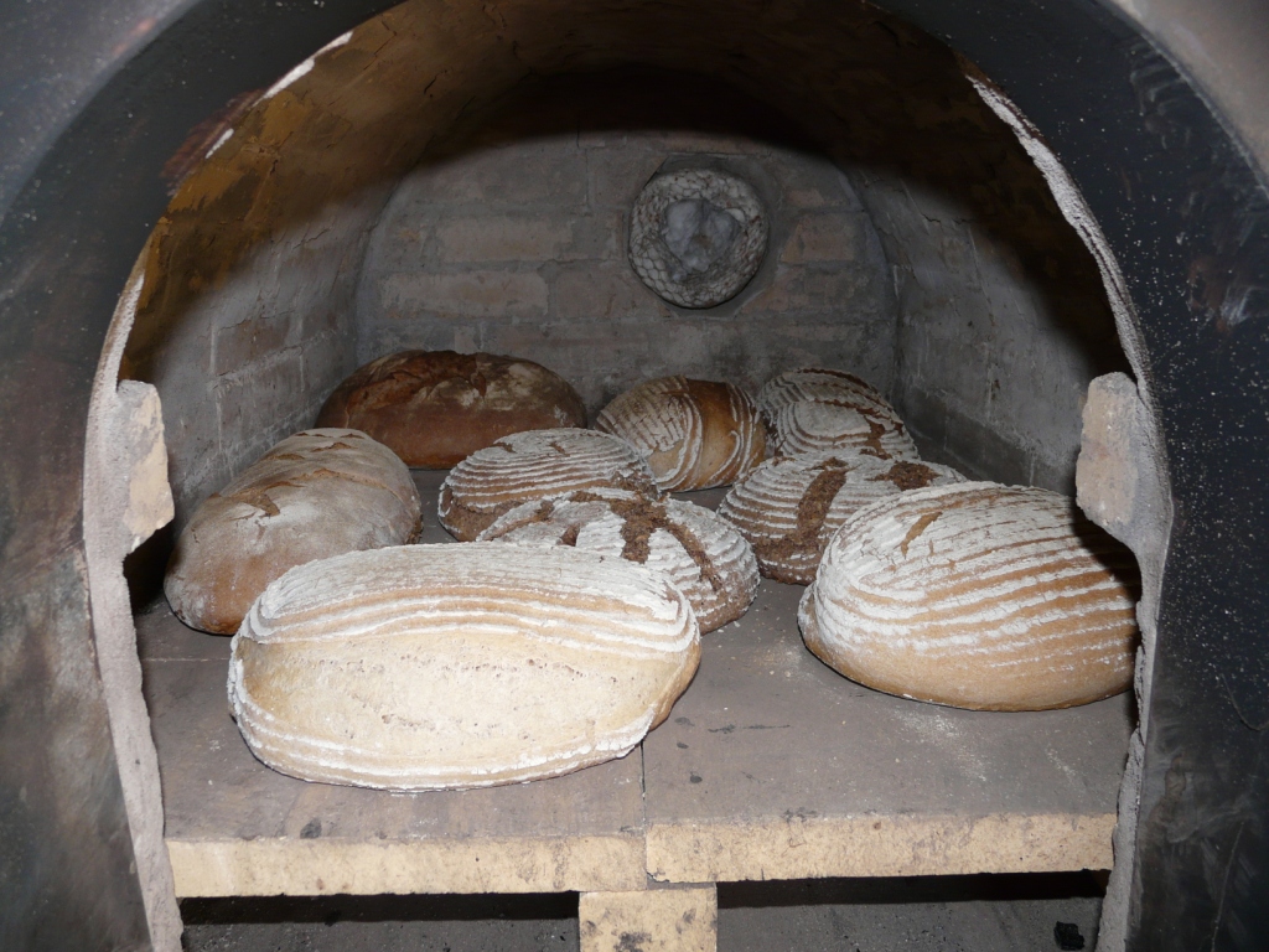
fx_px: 1026
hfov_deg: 63.4
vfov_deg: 49.7
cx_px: 634
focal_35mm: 28
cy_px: 476
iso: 100
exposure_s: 1/30
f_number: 2.8
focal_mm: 4.6
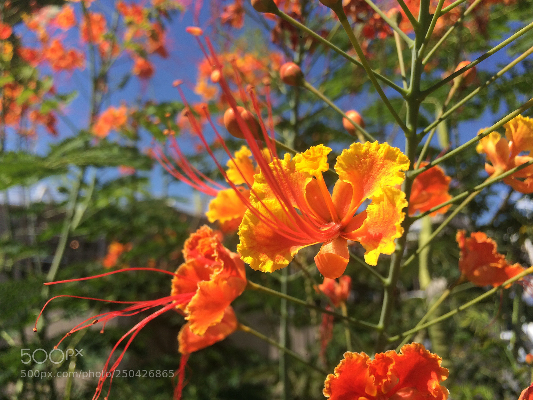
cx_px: 266
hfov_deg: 61.7
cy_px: 200
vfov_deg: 48.2
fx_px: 447
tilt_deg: +10.0
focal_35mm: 29
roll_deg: -1.6
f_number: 2.2
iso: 32
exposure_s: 1/1953
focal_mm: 4.15
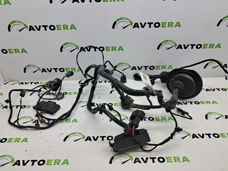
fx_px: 178
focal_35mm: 27
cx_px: 114
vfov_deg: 51.3
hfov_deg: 65.4
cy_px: 86
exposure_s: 1/100
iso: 50
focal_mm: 4
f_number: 1.8
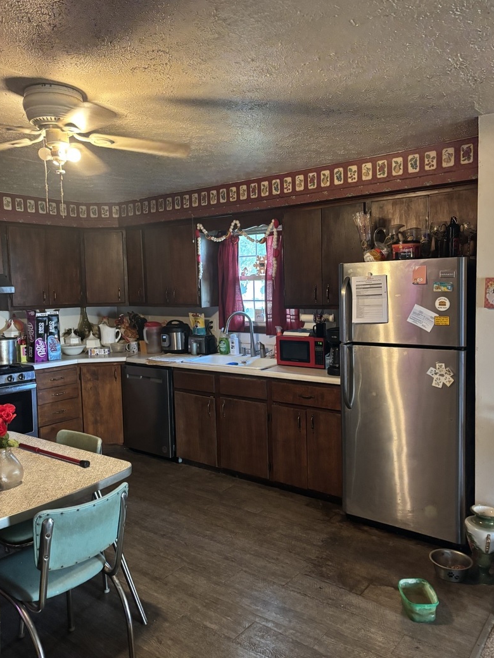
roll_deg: +1.7
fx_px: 514
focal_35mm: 27
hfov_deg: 51.4
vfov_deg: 65.3
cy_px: 332
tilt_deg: -4.3
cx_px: 249
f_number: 1.6
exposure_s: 1/30
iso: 500
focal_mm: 5.96
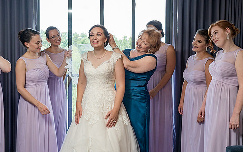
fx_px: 325
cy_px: 72
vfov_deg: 26.3
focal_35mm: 49
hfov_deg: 41.0
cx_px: 110
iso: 1000
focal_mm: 38
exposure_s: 1/200
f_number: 5.6
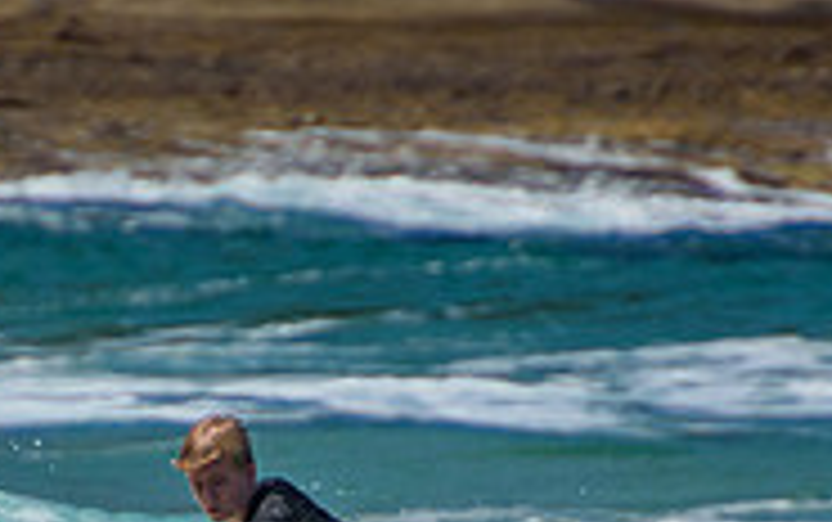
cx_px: 157
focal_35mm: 1914
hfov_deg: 1.1
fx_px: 43439
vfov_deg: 0.7
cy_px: 830
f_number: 5.6
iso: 200
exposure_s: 1/2000
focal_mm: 400
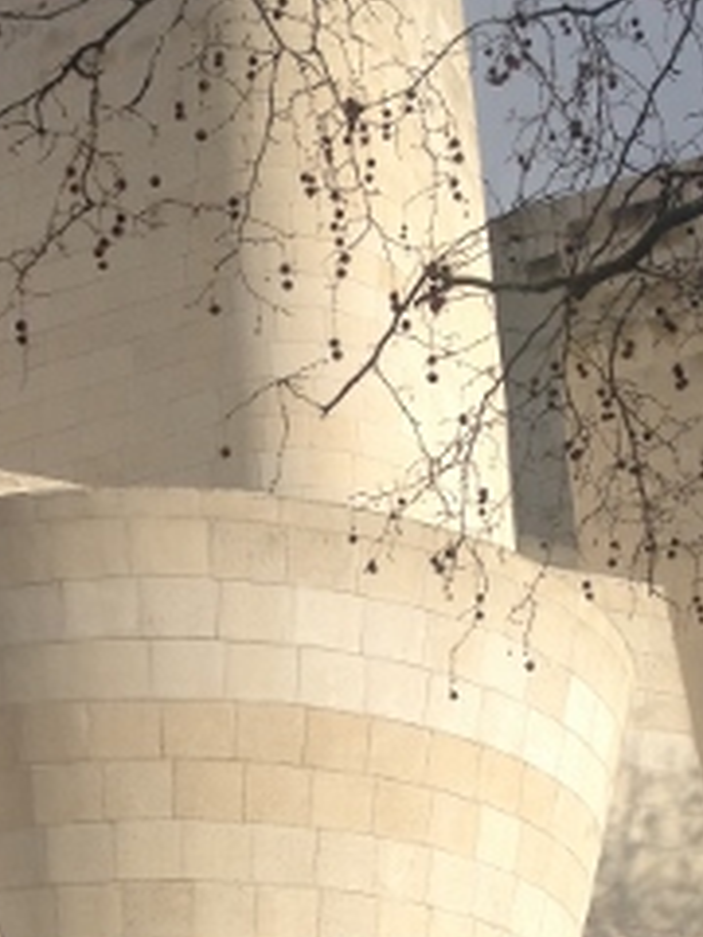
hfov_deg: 16.7
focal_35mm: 88
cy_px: 808
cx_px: 187
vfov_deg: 21.8
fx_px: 2383
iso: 50
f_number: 2.4
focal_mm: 4.13
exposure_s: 1/1869
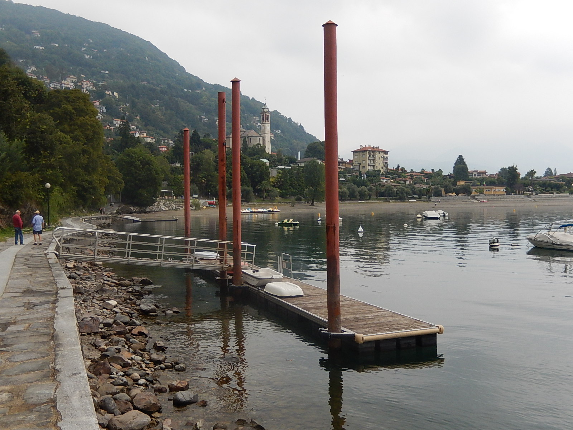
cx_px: 286
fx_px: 596
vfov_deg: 39.7
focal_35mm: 36
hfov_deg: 51.4
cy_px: 215
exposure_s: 1/250
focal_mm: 6.5
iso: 280
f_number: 4
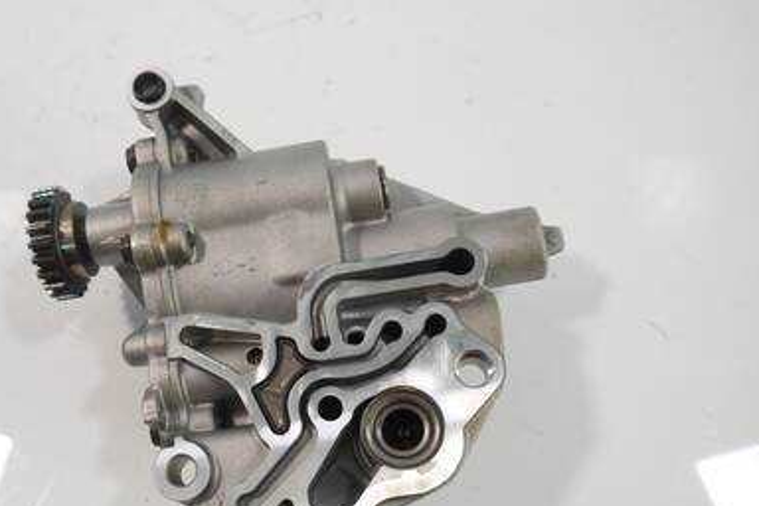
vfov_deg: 34.1
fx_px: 822
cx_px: 291
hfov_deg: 49.1
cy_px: 304
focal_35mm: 39
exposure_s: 1/125
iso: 800
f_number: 3.5
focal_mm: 15
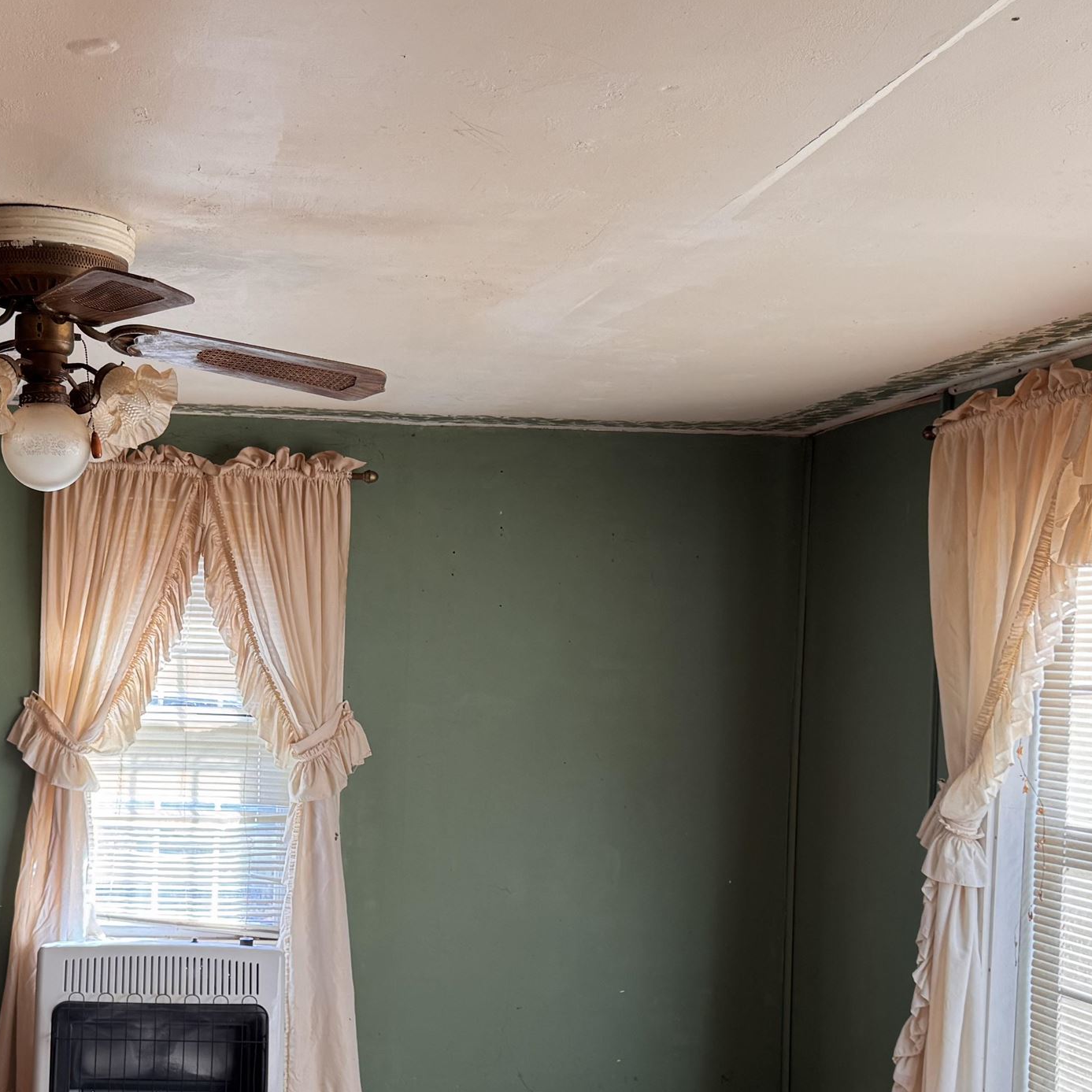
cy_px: 715
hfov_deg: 35.0
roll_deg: -2.3
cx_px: 234
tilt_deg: -2.1
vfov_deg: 35.8
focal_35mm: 47
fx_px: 1677
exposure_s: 1/120
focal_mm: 6.76
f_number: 1.78
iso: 80
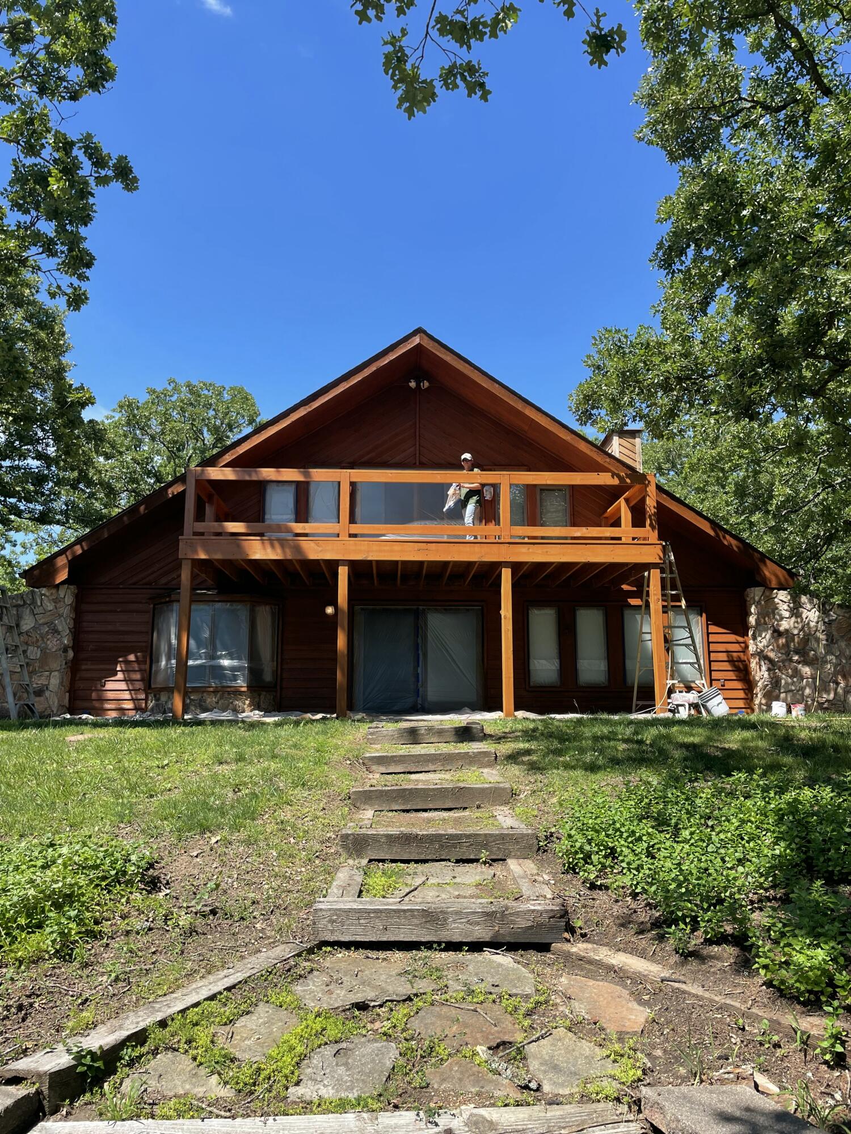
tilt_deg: +9.2
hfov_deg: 53.1
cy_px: 567
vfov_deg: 67.3
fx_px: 852
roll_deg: -0.5
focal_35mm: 26
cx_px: 426
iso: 32
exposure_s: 1/940
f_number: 1.6
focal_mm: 4.2
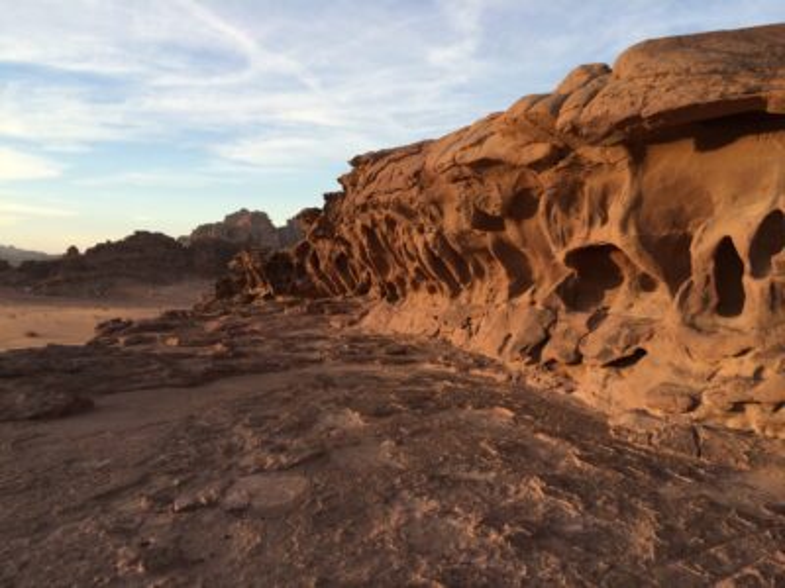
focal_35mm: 30
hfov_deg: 60.0
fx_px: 680
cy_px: 294
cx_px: 392
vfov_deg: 46.8
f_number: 2.2
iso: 32
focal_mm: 4.12
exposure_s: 1/622
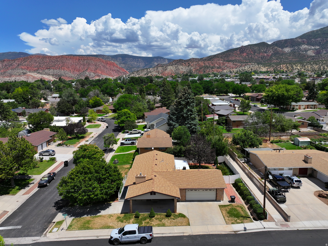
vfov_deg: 56.8
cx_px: 164
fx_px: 227
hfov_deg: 71.6
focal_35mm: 24
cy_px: 123
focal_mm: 12.29
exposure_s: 1/3200
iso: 120
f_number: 2.8
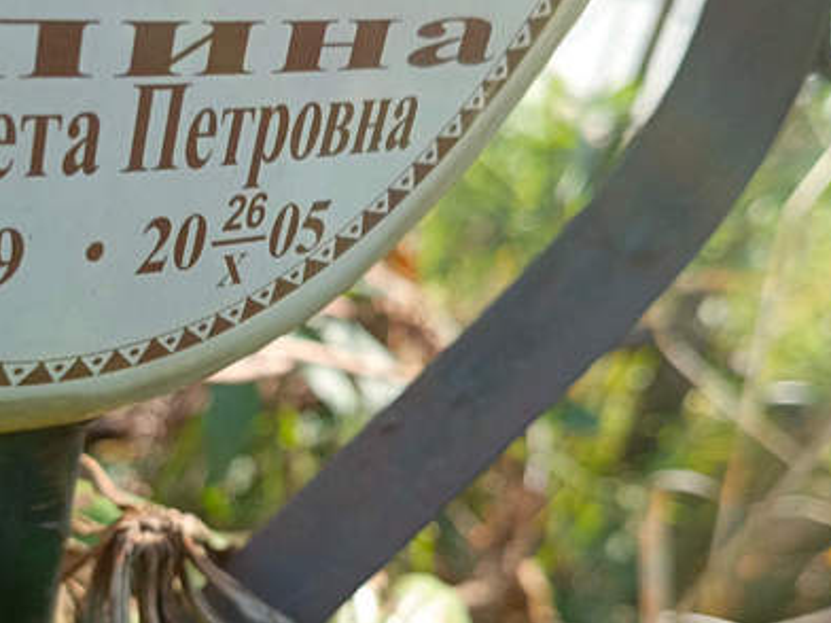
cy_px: 428
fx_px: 1224
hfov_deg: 37.3
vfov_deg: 28.3
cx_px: 320
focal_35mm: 51
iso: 113
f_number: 1.69
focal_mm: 4.76
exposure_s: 1/291
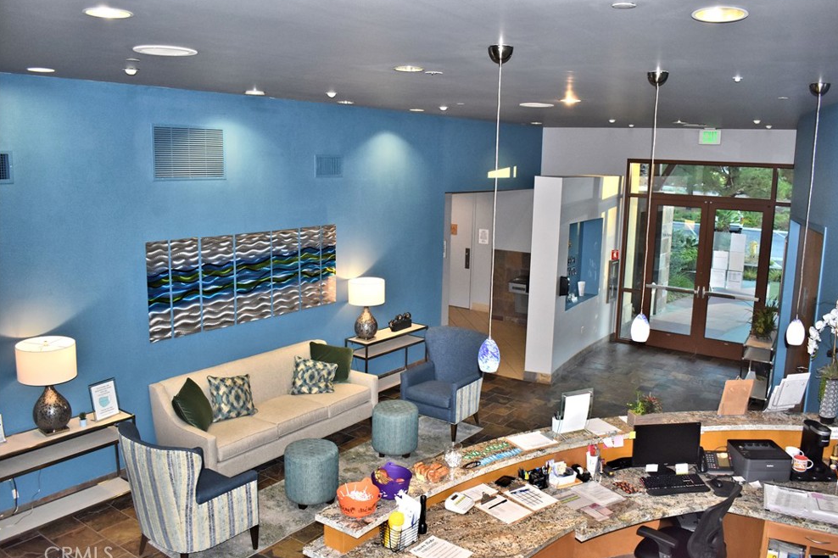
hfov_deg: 65.5
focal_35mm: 28
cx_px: 432
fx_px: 652
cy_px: 277
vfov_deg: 46.4
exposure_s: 1/160
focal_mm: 18
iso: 800
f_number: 3.5
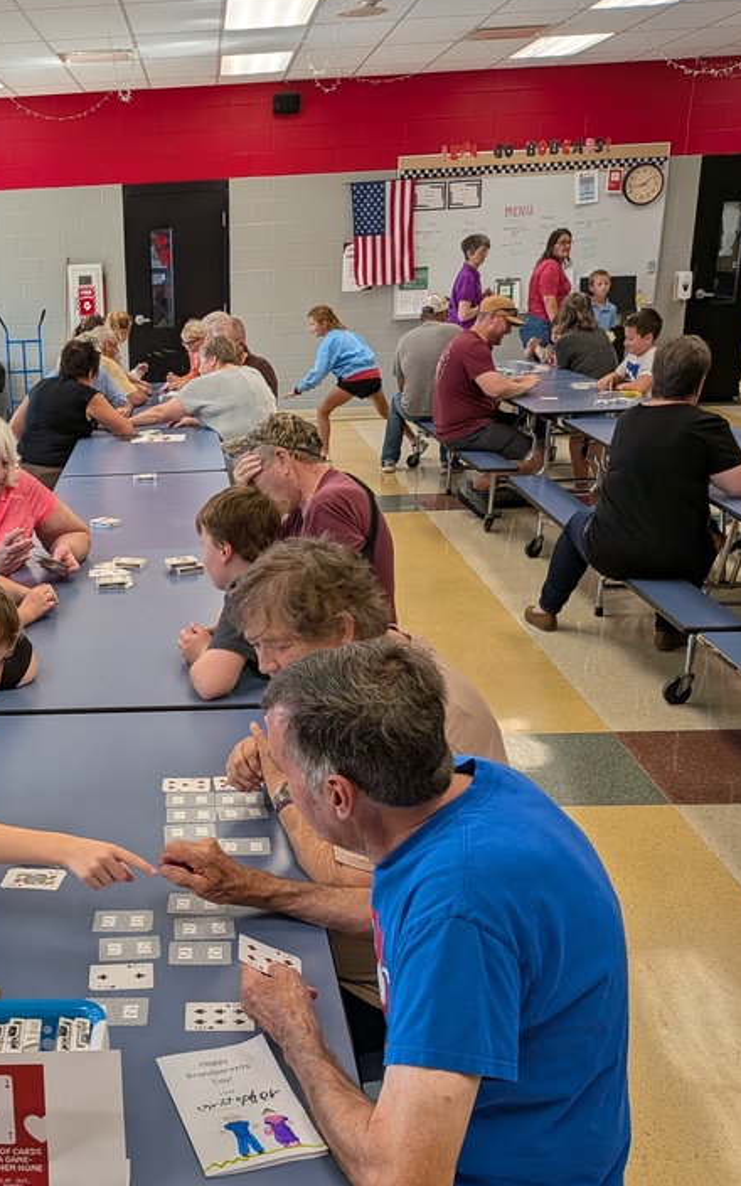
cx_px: 113
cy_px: 743
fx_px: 1196
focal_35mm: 37
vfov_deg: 52.2
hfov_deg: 33.1
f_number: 1.7
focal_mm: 4.53
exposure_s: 1/120
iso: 24
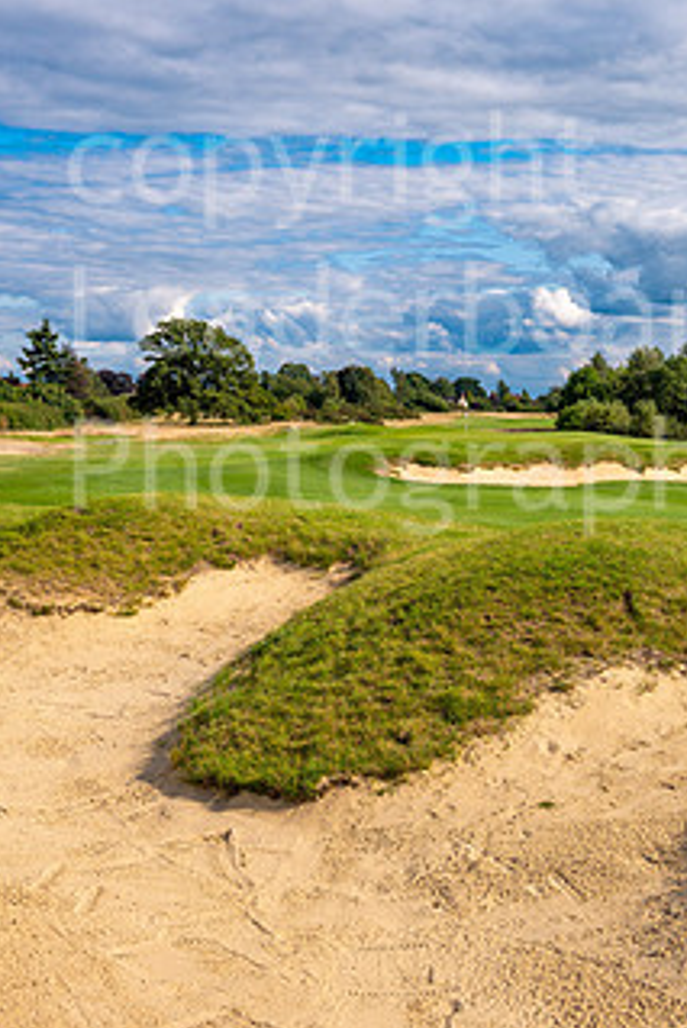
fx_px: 1573
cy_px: 335
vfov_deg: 35.8
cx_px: 427
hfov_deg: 24.6
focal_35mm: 55
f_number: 6.3
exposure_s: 1/500
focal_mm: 39
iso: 100
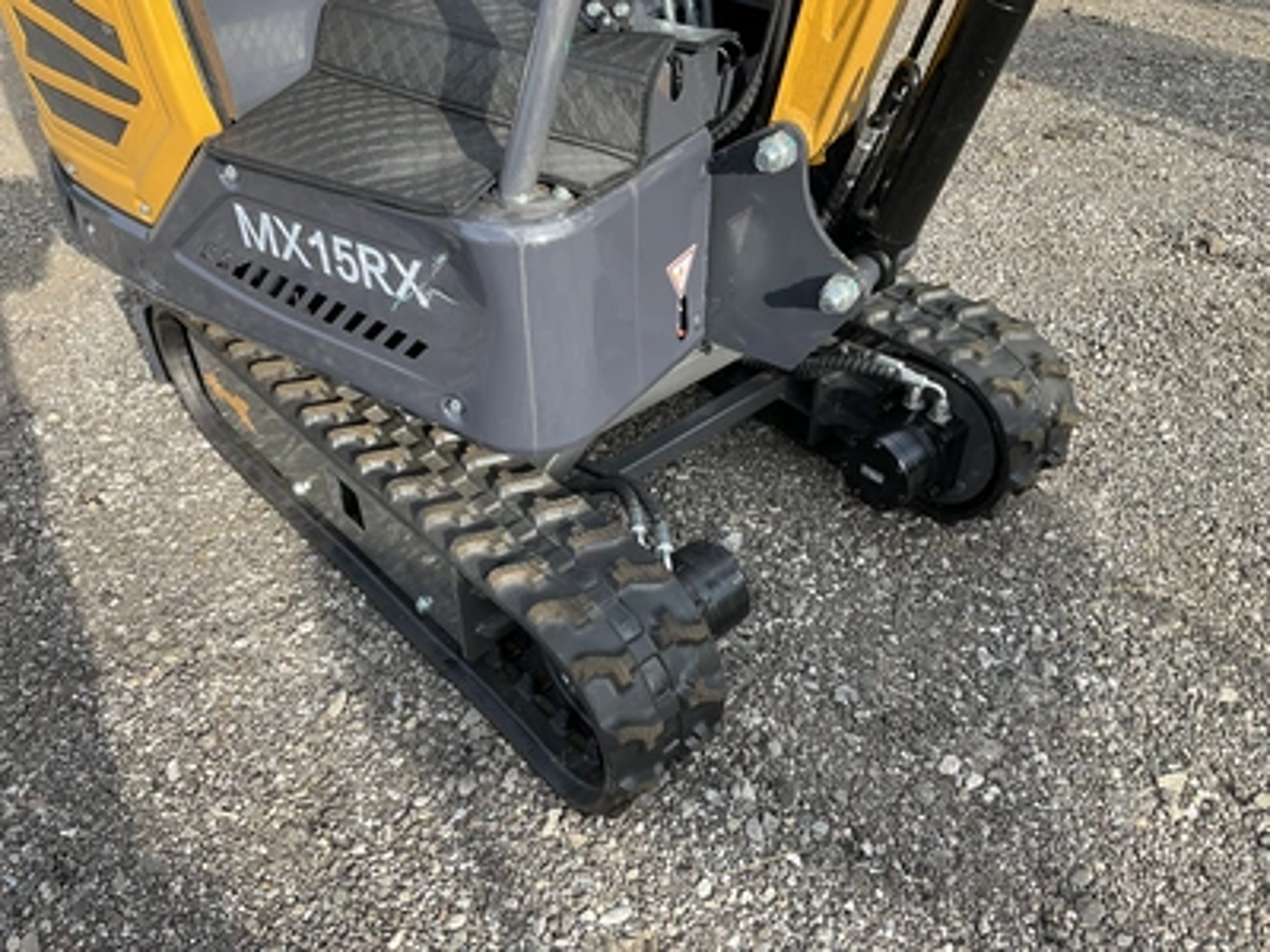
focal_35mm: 29
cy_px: 476
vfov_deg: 48.2
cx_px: 635
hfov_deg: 61.7
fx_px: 1064
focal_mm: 3
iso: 25
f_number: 1.8
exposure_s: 1/469
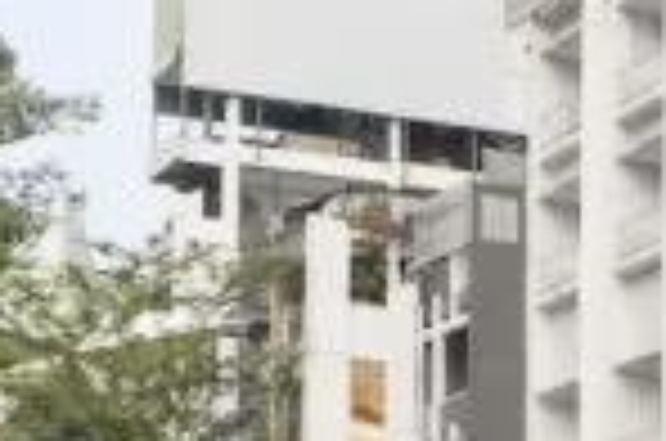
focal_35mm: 111
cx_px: 2282
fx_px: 2049
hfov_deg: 9.8
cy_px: 16
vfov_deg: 12.2
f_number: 8
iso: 250
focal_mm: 16
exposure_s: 1/125
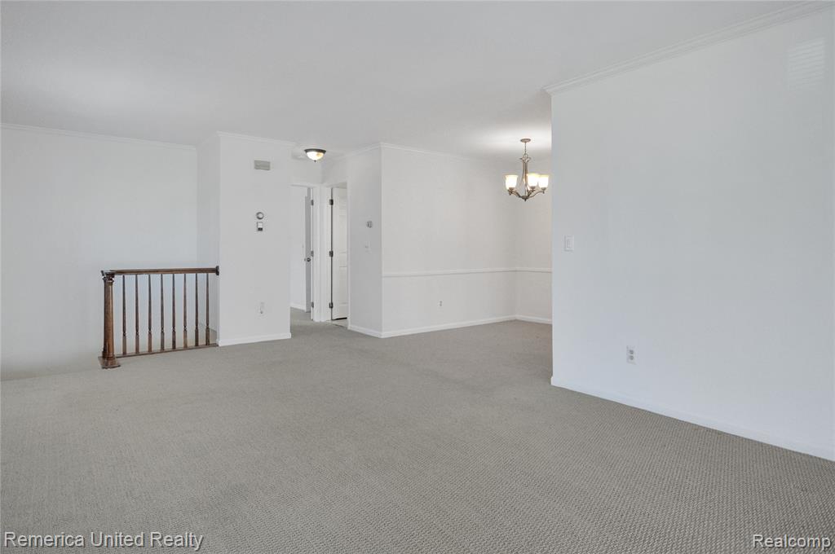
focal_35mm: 20
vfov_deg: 63.1
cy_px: 277
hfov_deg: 85.5
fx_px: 452
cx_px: 418
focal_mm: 13
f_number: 7.1
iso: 200
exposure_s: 1/13
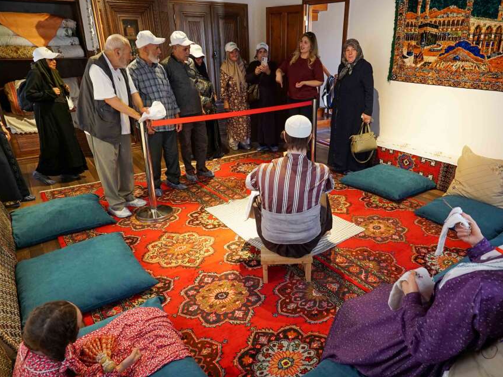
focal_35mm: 23
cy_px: 206
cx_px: 289
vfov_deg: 58.7
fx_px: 334
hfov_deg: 73.5
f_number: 4
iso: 2000
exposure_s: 1/160
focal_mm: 16
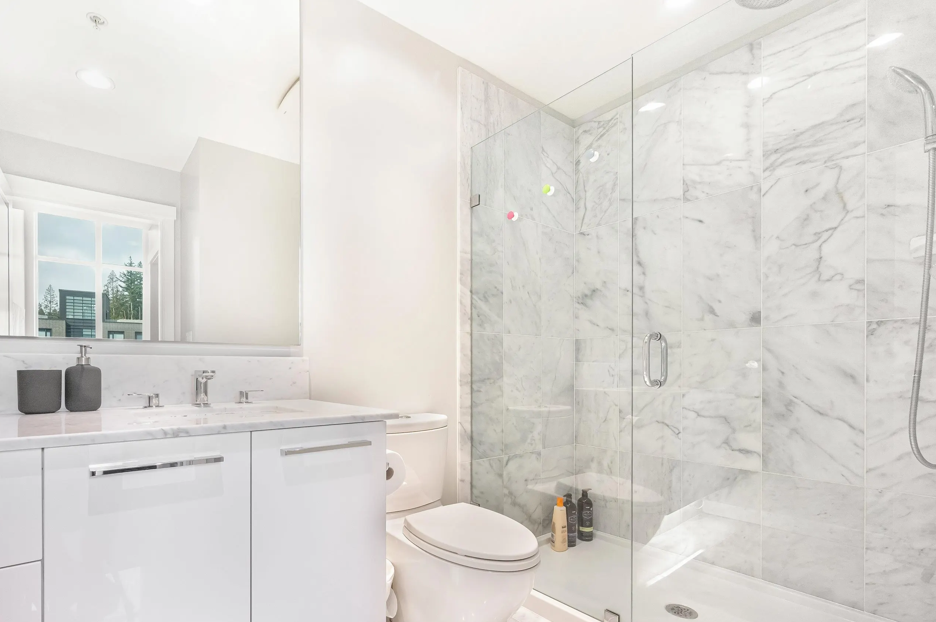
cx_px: 399
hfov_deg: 92.7
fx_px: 442
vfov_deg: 69.7
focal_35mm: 17
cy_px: 371
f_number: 11
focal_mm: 14
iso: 100
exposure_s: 1/15
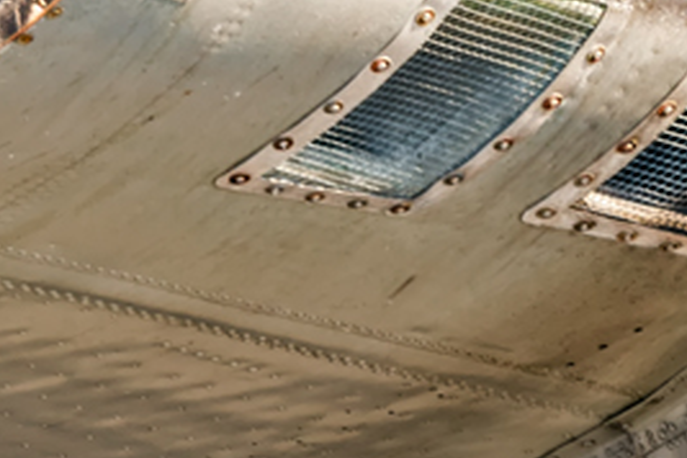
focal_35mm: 674
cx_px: 736
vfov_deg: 2.0
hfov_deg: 3.1
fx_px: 12861
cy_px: 971
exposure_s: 1/20
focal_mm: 150
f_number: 8
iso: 100
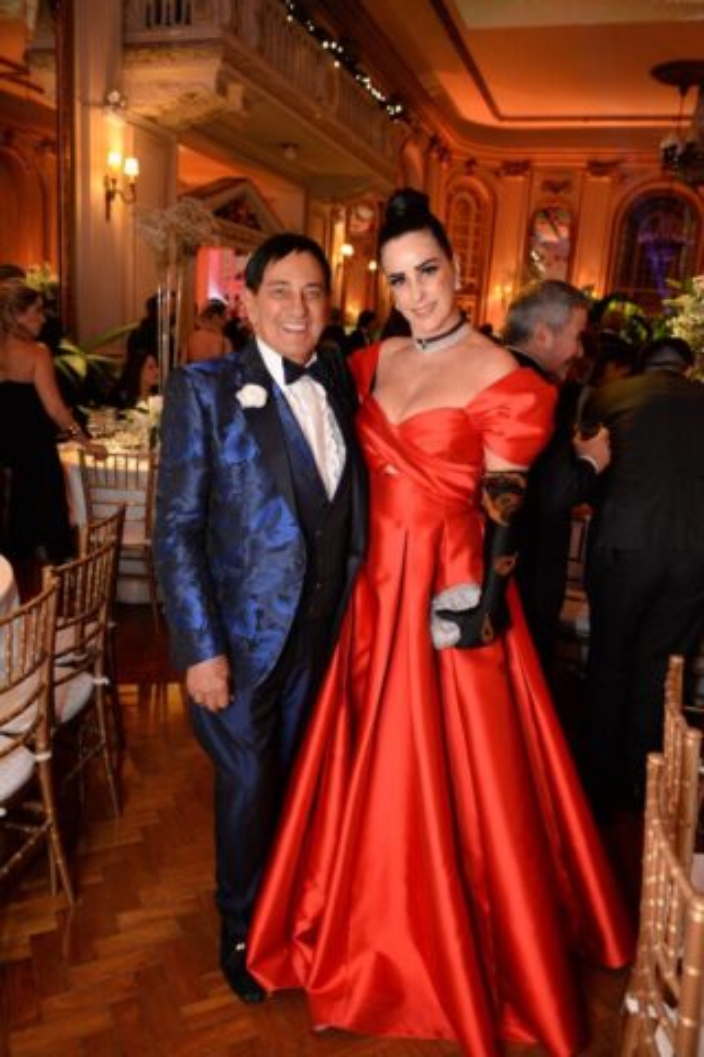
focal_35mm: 28
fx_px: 821
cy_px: 528
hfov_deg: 46.4
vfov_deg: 65.5
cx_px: 352
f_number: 3.5
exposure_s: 1/100
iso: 2500
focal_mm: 28
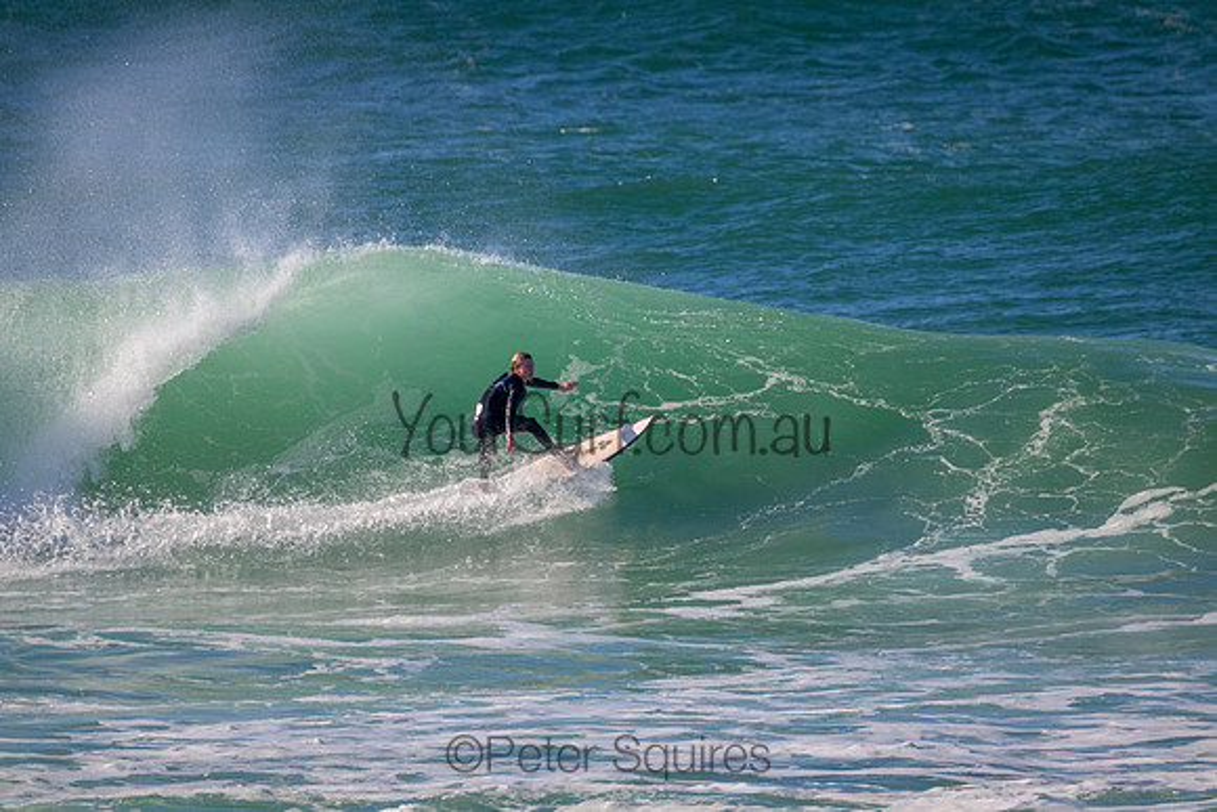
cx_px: 608
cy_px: 406
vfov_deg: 1.7
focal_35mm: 800
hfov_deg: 2.6
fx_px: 27050
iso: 1400
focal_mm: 800
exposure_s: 1/2000
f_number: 11
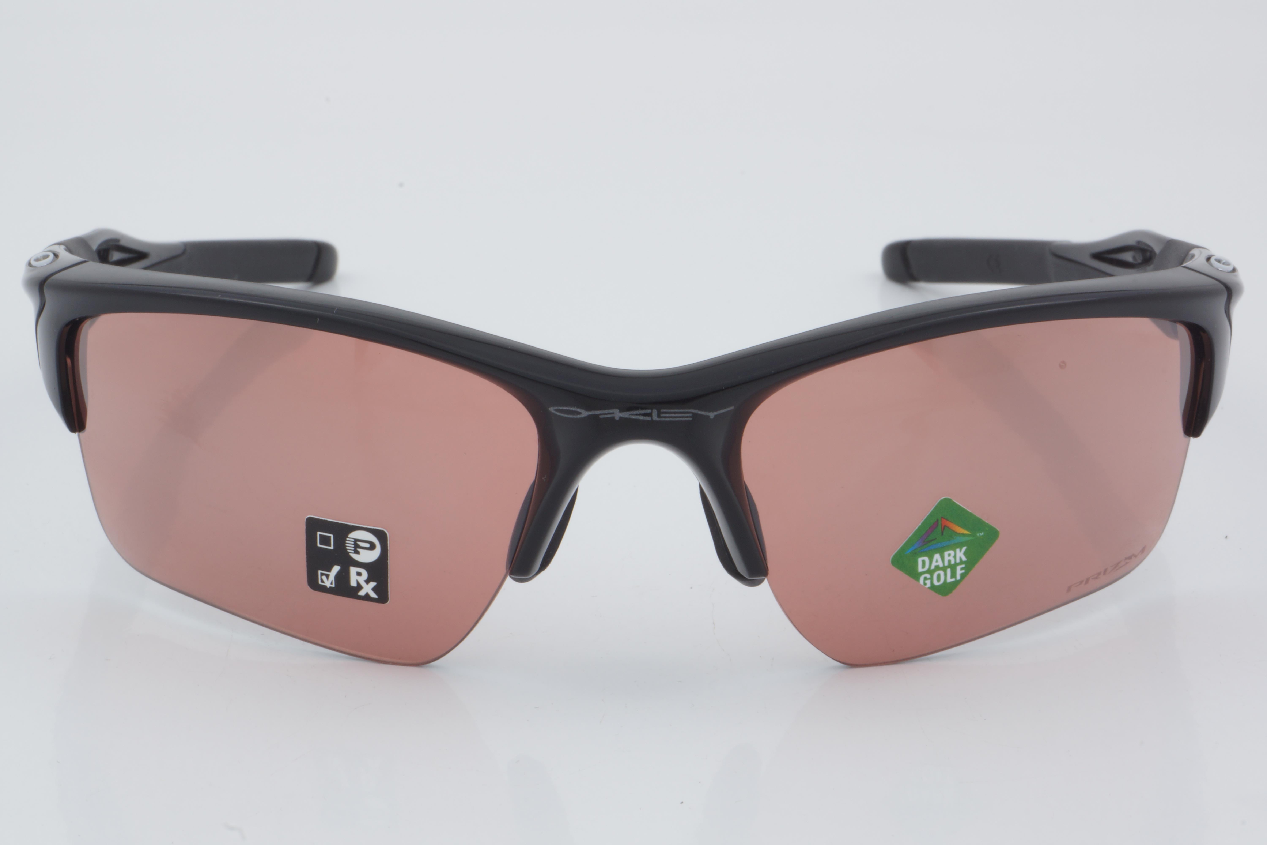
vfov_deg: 16.6
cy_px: 422
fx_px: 2903
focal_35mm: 82
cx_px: 634
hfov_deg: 24.6
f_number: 32
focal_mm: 55
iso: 100
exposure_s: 1/3
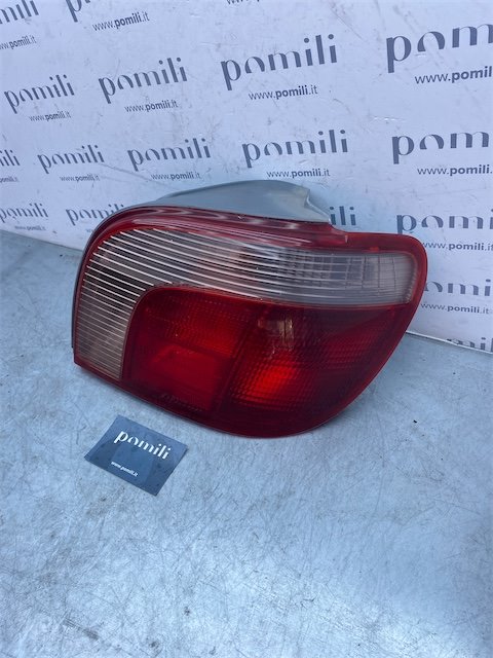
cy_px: 329
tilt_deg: -47.5
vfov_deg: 67.3
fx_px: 494
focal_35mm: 26
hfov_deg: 53.1
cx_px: 246
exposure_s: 1/957
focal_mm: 4.25
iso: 32
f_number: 1.8
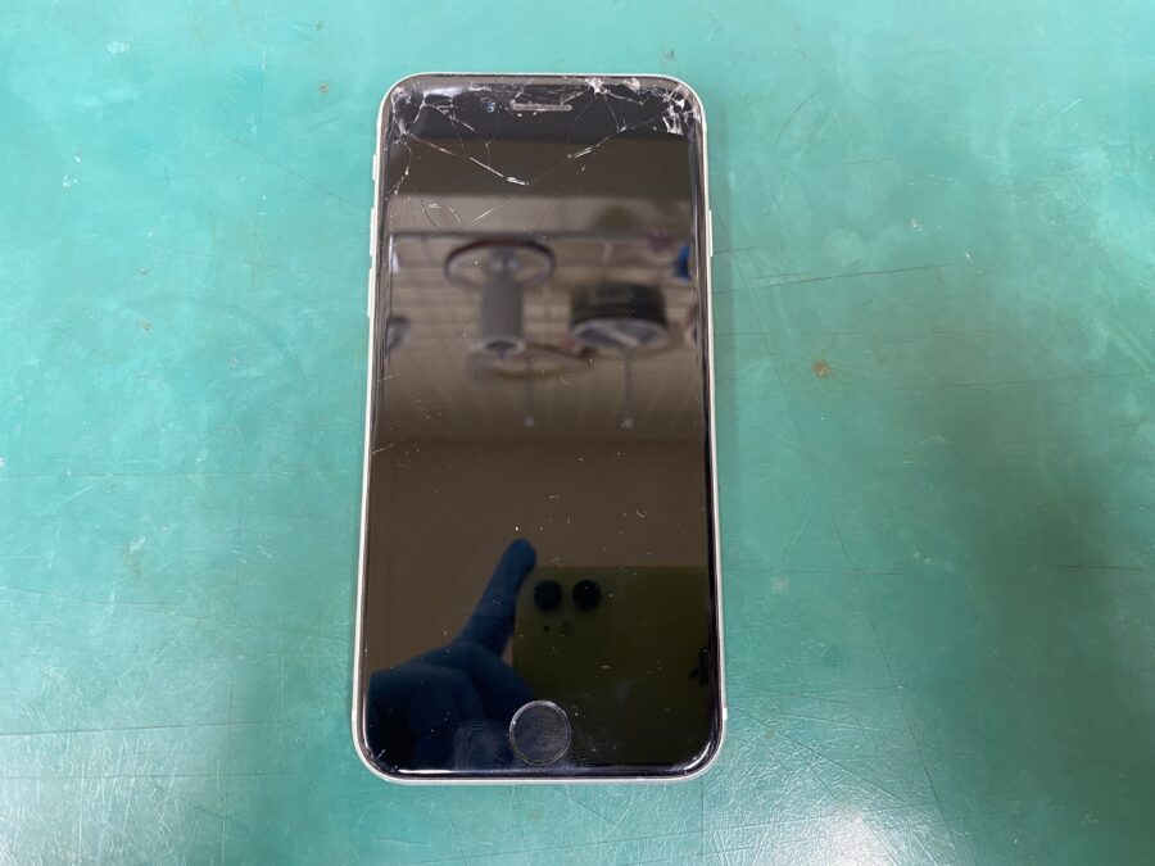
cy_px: 433
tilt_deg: -78.3
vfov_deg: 53.1
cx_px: 578
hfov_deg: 67.3
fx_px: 868
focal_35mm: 26
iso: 200
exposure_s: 1/50
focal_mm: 4.25
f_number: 1.8
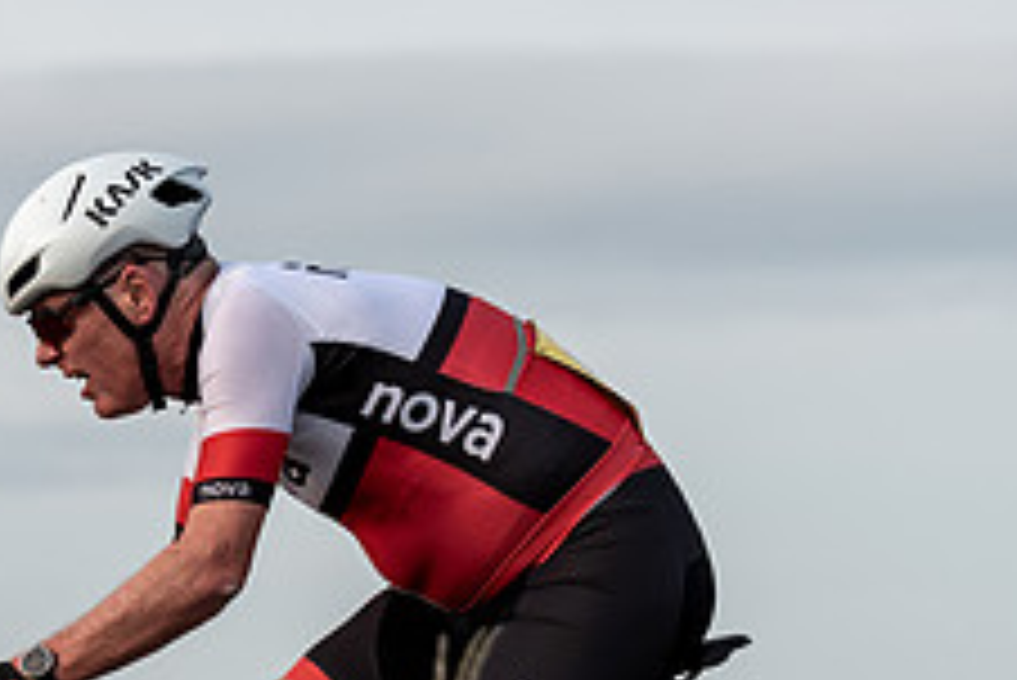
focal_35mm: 318
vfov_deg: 4.3
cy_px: 484
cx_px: 230
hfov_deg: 6.5
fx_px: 8989
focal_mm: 124
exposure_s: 1/1000
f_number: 4
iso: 160
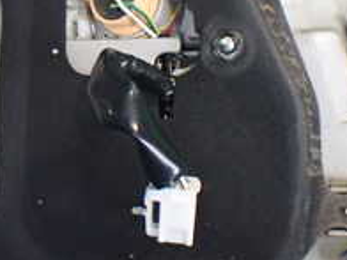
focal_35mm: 92
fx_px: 922
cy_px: 69
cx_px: 12
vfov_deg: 16.0
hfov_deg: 20.7
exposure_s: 1/125
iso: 800
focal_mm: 5.4
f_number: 2.3
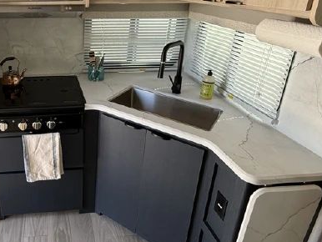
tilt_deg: -18.9
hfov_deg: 57.8
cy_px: 77
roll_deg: +1.0
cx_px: 73
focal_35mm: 29
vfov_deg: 47.3
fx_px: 270
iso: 80
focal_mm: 2.22
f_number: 2.2
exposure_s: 1/99
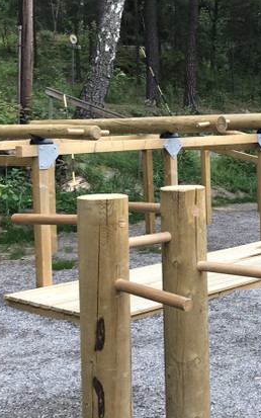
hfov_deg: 18.5
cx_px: 250
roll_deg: +1.6
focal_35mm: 69
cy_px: 168
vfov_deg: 29.7
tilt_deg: -4.6
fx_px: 786
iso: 25
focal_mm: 3.99
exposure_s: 1/100
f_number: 1.8
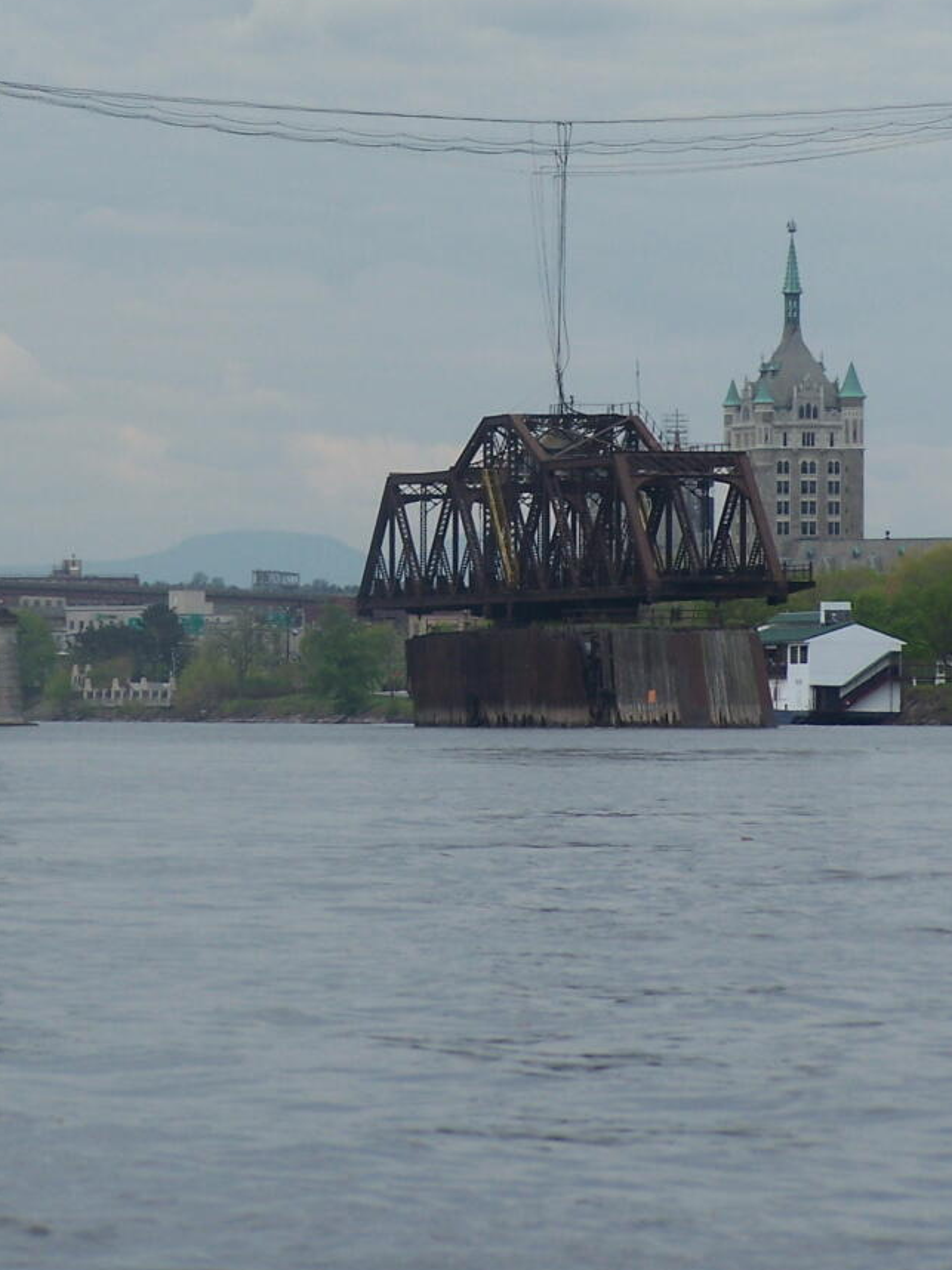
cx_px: 419
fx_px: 9869
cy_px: 396
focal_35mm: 269
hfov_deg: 5.5
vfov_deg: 7.4
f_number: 3.2
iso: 80
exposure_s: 1/800
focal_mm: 28
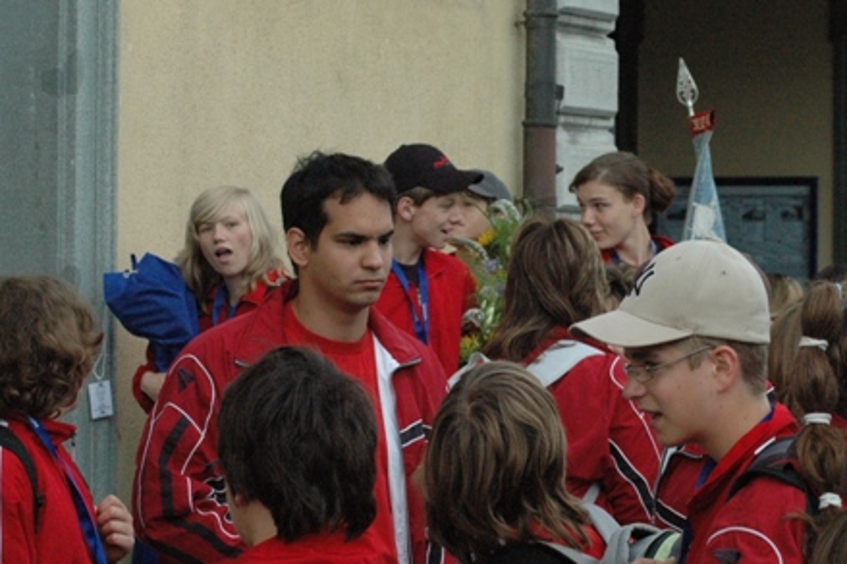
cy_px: 241
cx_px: 548
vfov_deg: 9.0
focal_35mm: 153
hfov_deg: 13.4
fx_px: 3597
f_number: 10
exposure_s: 1/400
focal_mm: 70
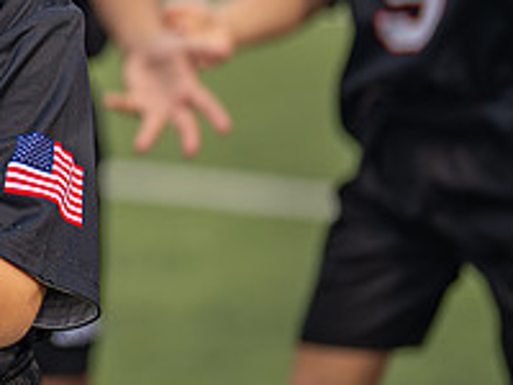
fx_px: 2712
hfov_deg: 10.6
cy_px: 15
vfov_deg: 8.1
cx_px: -104
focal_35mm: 183
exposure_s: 1/500
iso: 100
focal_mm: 50
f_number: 1.2
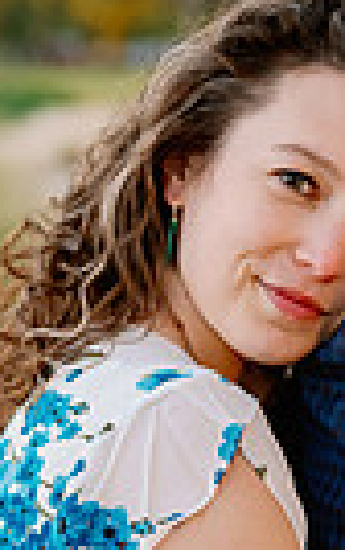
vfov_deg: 12.1
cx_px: 390
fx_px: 2567
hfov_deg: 7.6
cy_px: 513
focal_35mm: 171
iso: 1250
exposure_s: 1/250
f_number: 2.8
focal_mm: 50
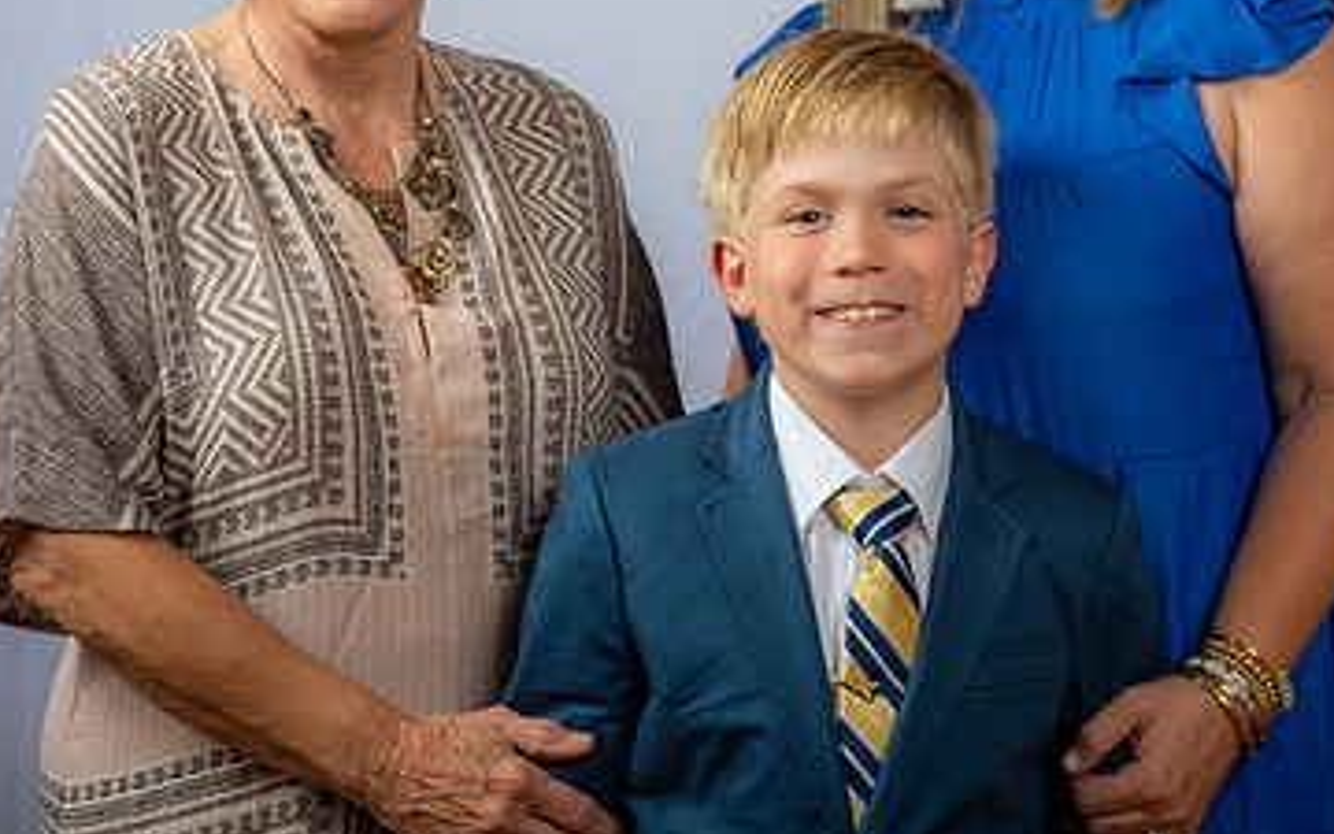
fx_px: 4654
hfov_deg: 16.3
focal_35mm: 128
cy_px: 211
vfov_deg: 10.2
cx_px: 793
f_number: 5.6
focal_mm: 78
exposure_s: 1/200
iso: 250
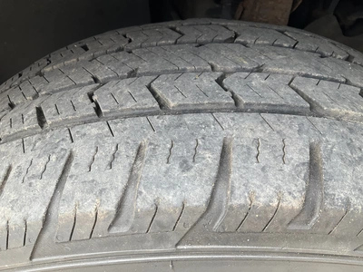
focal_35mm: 29
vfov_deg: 48.2
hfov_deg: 61.7
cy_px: 136
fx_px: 304
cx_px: 182
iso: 32
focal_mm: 3
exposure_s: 1/172
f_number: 1.8
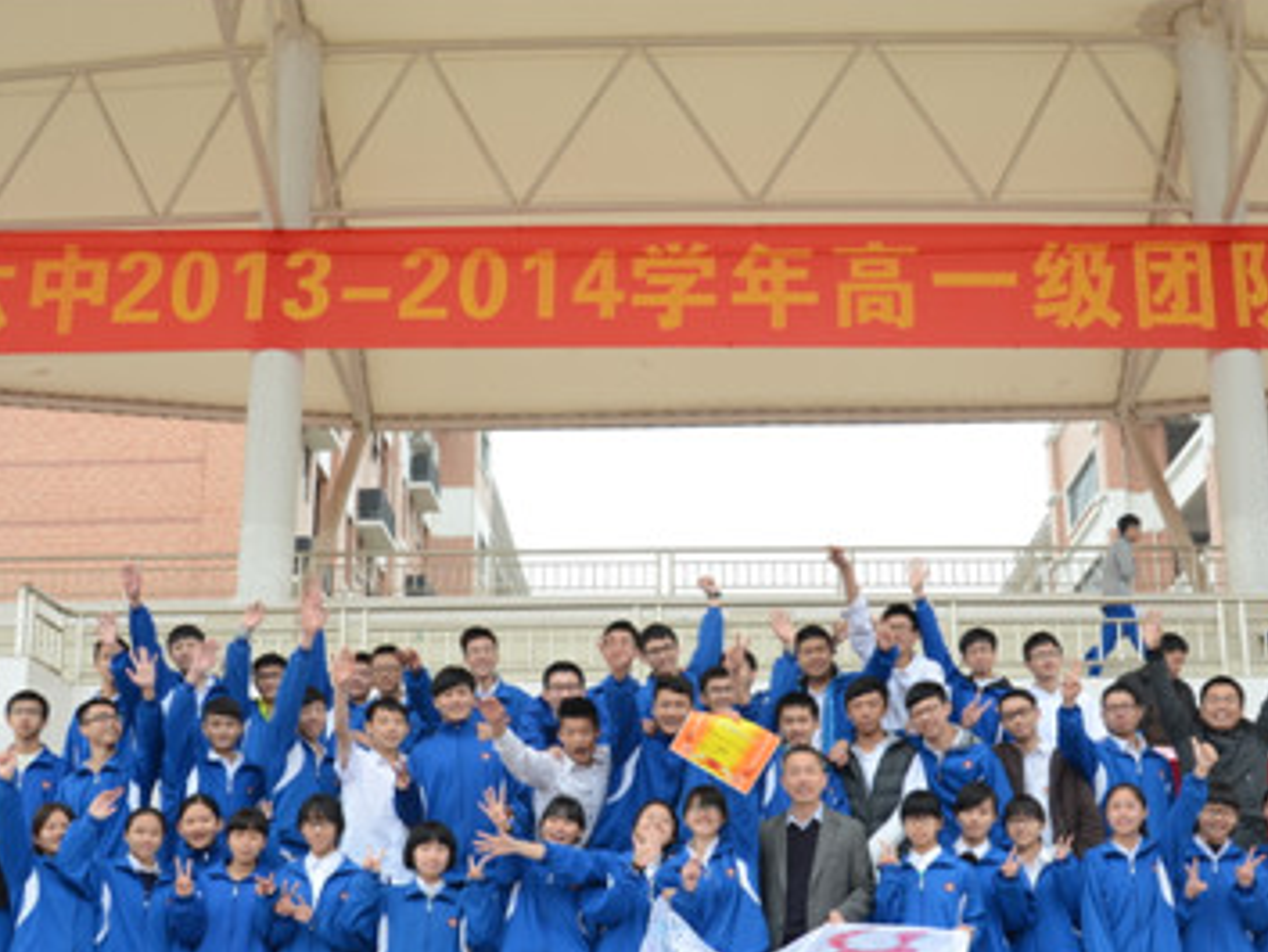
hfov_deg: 42.9
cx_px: 661
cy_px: 695
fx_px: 1612
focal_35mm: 44
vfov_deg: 32.4
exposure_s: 1/125
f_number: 5
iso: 200
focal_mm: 18
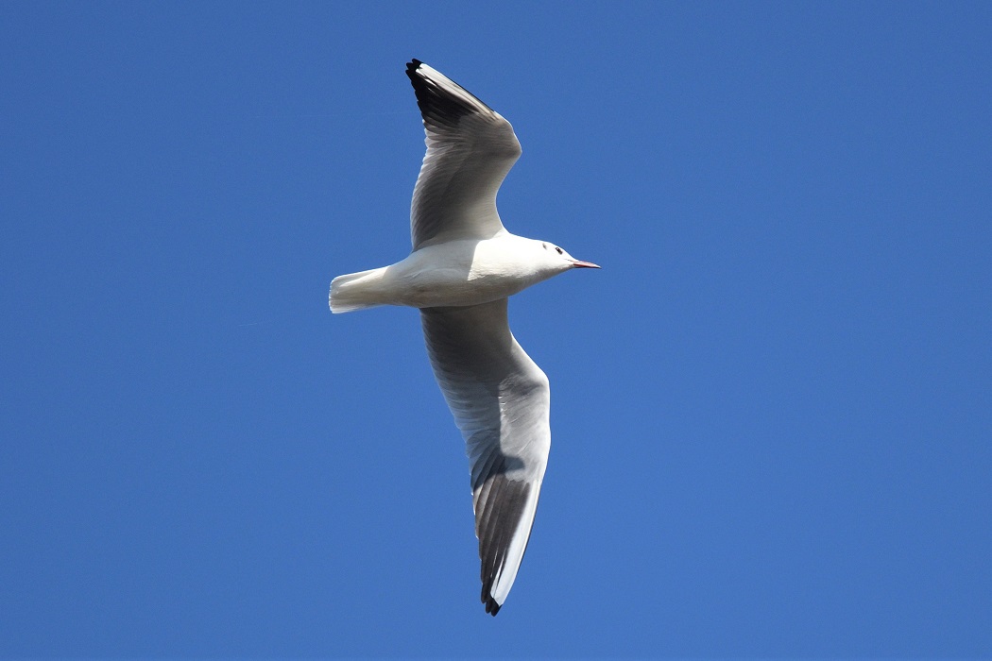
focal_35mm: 630
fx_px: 17359
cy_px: 330
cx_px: 496
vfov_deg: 2.2
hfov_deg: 3.3
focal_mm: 420
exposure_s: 1/1600
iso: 320
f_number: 5.6
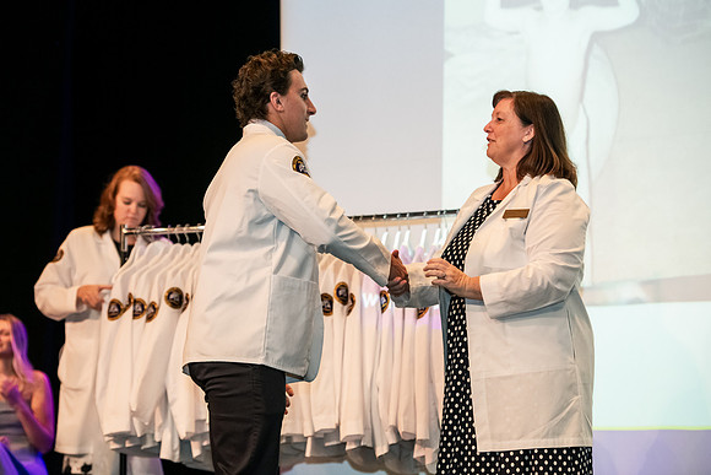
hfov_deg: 18.3
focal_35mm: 112
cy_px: 238
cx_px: 356
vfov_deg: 12.2
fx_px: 2212
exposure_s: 1/200
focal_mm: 112
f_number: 3.5
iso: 2500
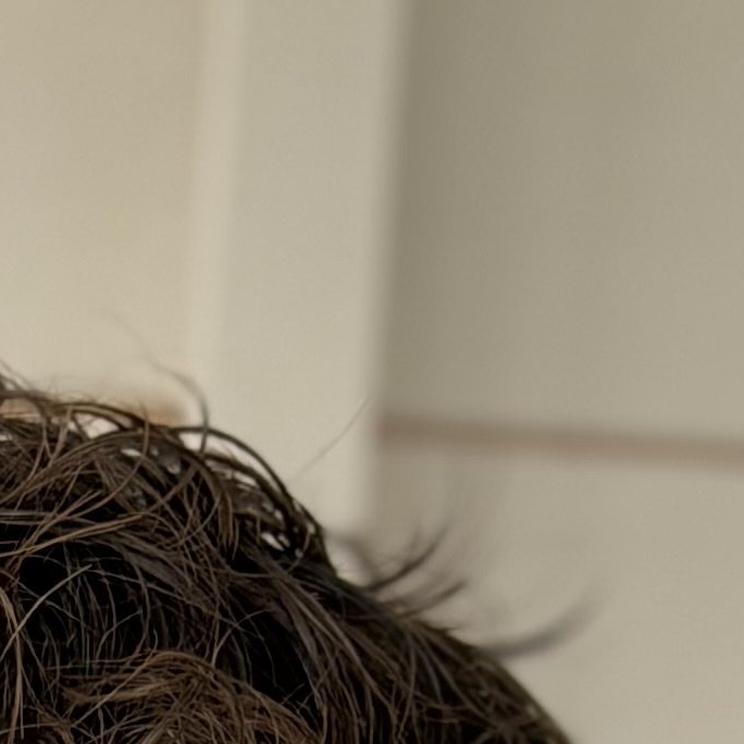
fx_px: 6079
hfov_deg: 6.9
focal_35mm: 250
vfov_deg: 6.6
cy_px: 1944
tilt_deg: -1.3
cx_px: -190
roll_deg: -2.7
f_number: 1.78
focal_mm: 6.76
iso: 64
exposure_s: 1/121
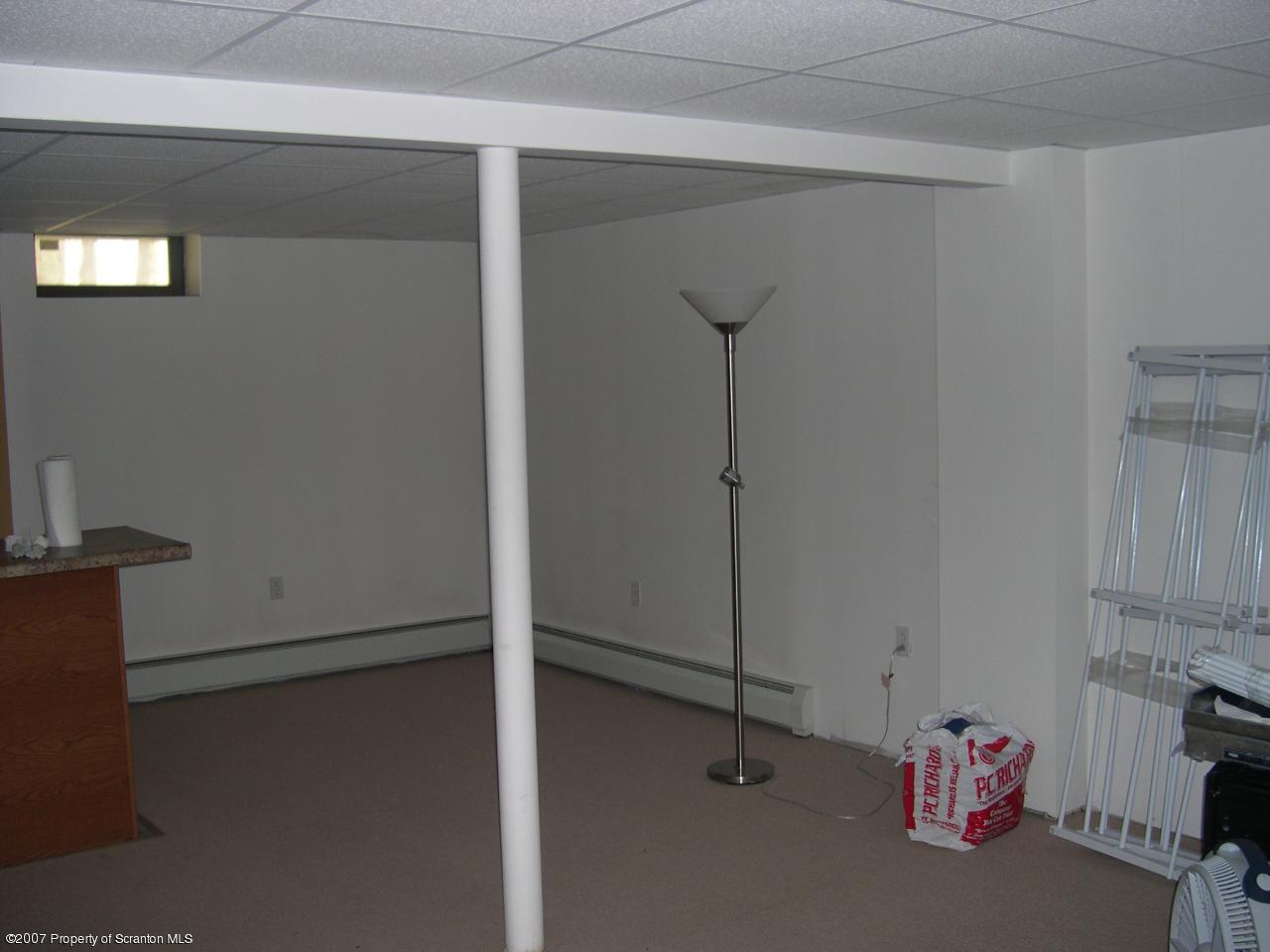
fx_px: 1394
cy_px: 476
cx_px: 635
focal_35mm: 38
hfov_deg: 49.0
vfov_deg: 37.7
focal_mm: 8
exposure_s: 1/60
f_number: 2.8
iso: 110
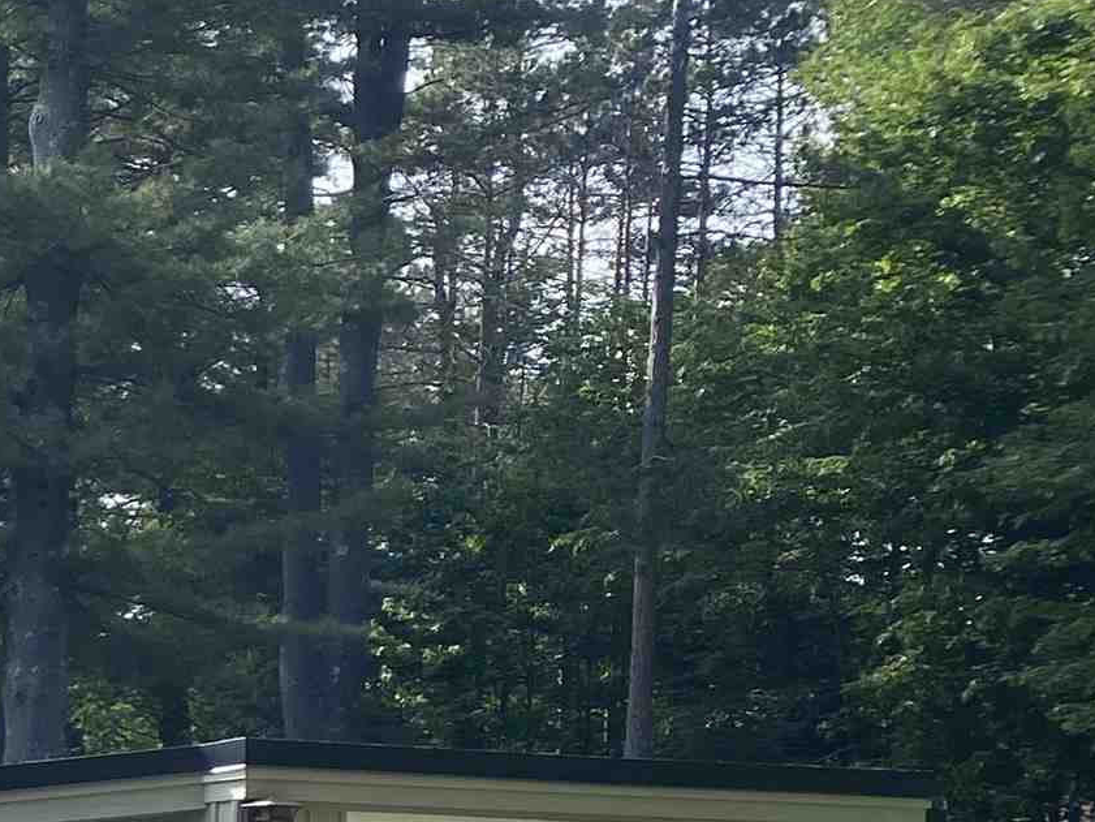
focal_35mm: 95
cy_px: 1030
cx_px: -827
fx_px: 3006
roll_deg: -2.8
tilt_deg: -0.7
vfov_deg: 14.9
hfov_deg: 17.2
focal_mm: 4.25
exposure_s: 1/788
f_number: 1.8
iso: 32
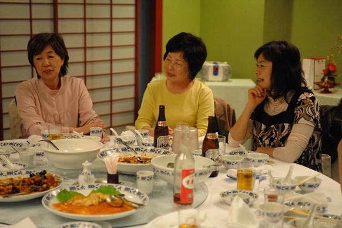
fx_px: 665
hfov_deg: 28.9
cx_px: 171
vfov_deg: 19.4
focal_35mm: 70
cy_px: 114
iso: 6400
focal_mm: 70
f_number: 2.8
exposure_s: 1/250
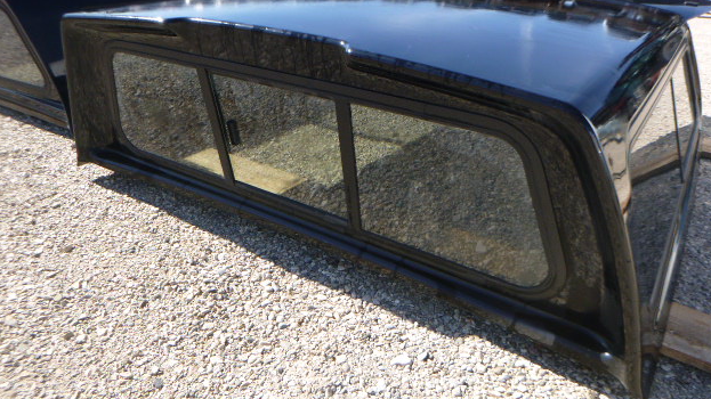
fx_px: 528
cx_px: 359
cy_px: 215
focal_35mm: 28
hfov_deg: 67.9
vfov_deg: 41.4
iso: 100
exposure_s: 1/250
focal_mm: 4.5
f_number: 3.9
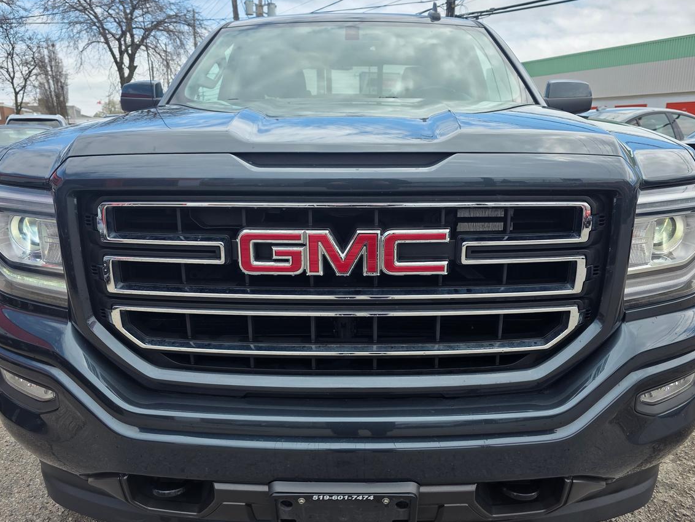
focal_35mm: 26
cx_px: 353
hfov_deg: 67.3
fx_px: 522
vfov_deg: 53.0
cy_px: 287
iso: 80
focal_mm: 6.3
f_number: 1.7
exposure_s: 1/3657
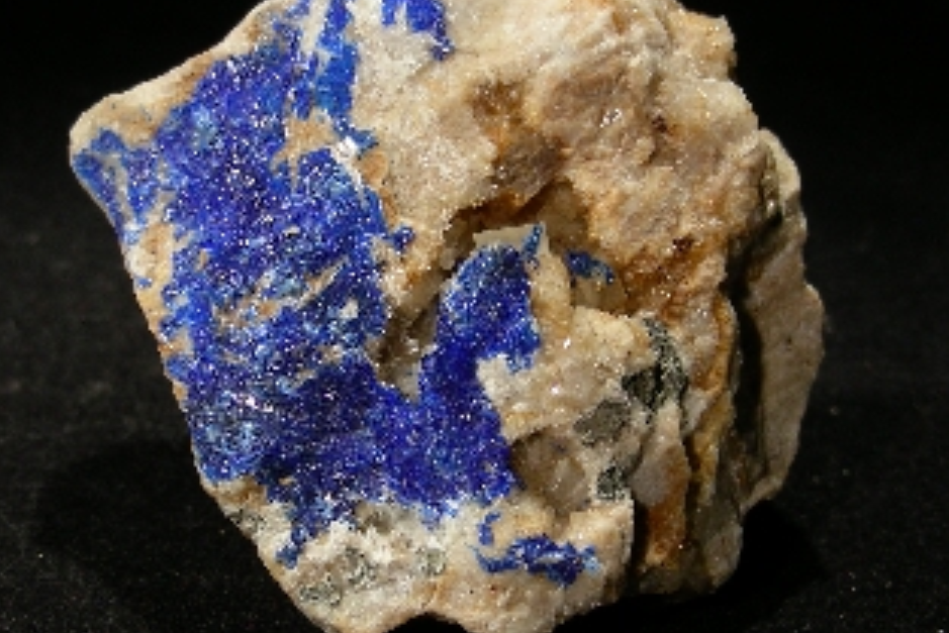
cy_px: 327
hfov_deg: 25.7
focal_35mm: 79
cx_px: 464
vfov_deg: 17.3
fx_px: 2083
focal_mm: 9.7
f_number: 3.5
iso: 50
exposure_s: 1/51.3
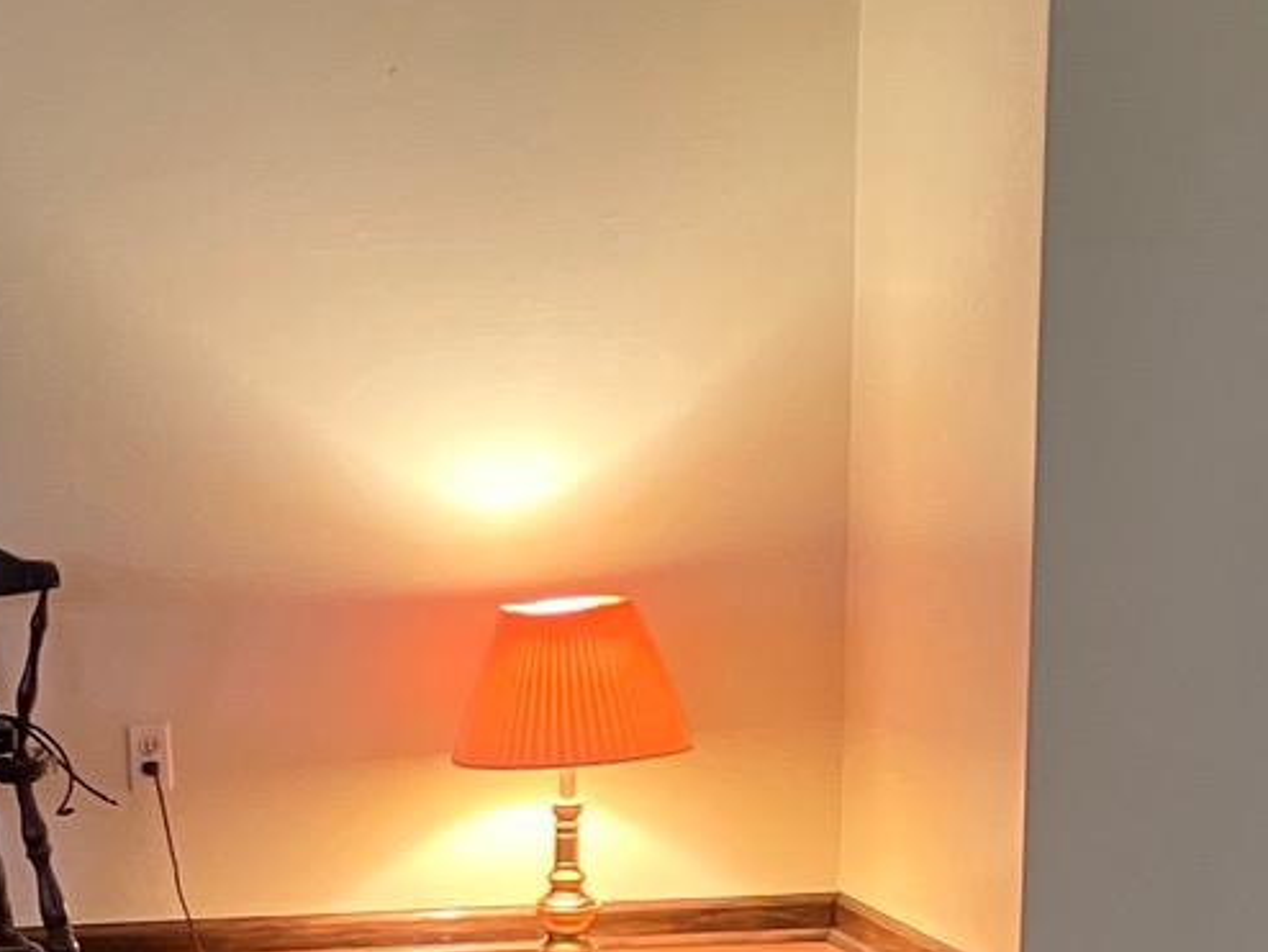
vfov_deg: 12.5
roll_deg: +2.3
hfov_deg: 15.3
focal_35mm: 116
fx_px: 4251
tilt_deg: -10.2
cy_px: 1139
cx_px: -778
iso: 200
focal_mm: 3.99
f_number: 1.8
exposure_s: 1/60
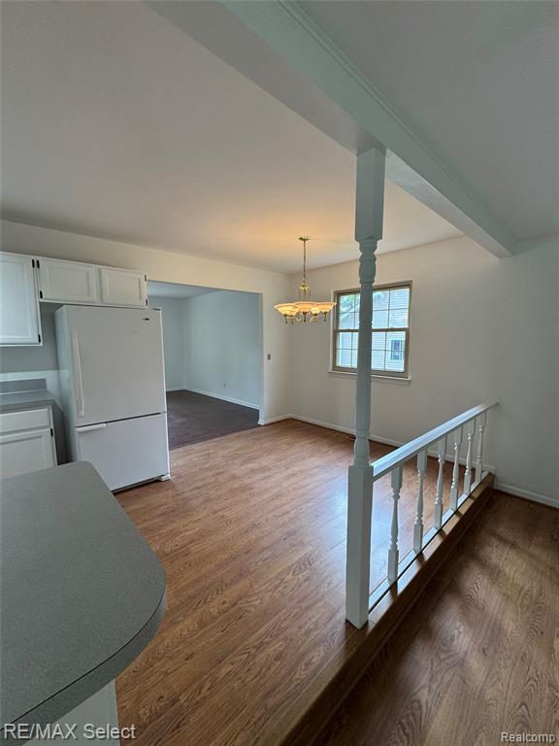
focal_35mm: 14
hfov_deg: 85.7
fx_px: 301
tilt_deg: -7.1
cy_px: 373
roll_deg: +0.9
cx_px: 280
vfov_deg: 102.1
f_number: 2.2
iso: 125
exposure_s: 1/120
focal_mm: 2.22
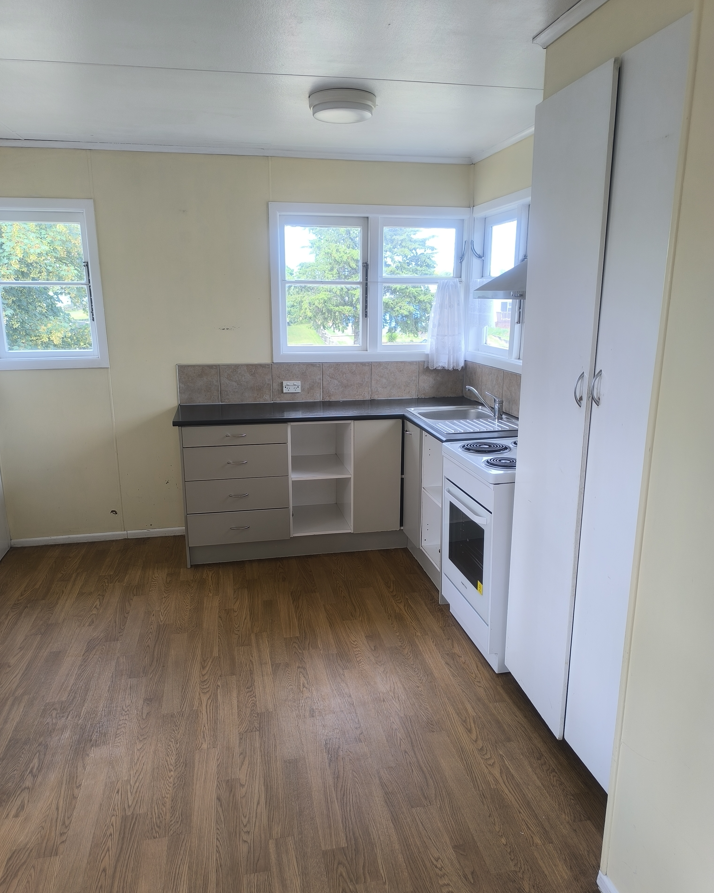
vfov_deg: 70.3
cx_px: 357
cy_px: 463
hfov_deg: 58.8
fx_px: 634
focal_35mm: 24
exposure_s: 1/100
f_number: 1.65
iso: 64
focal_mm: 6.14
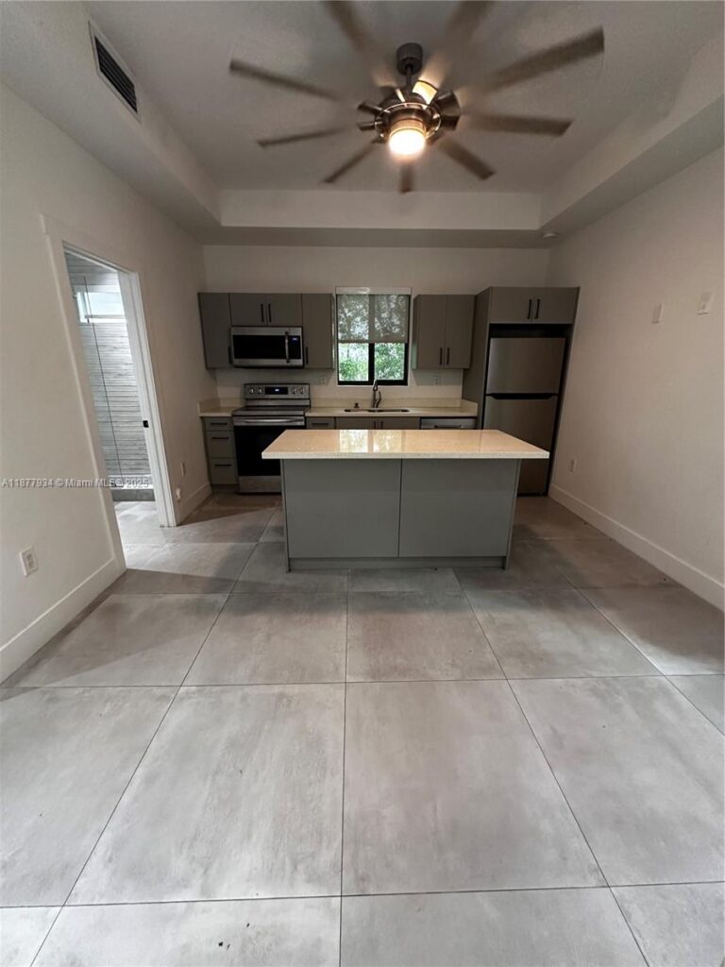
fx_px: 391
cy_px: 484
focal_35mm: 14
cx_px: 362
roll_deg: -1.4
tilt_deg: -16.4
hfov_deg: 85.7
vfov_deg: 102.1
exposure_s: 1/60
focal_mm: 2.22
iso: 500
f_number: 2.2
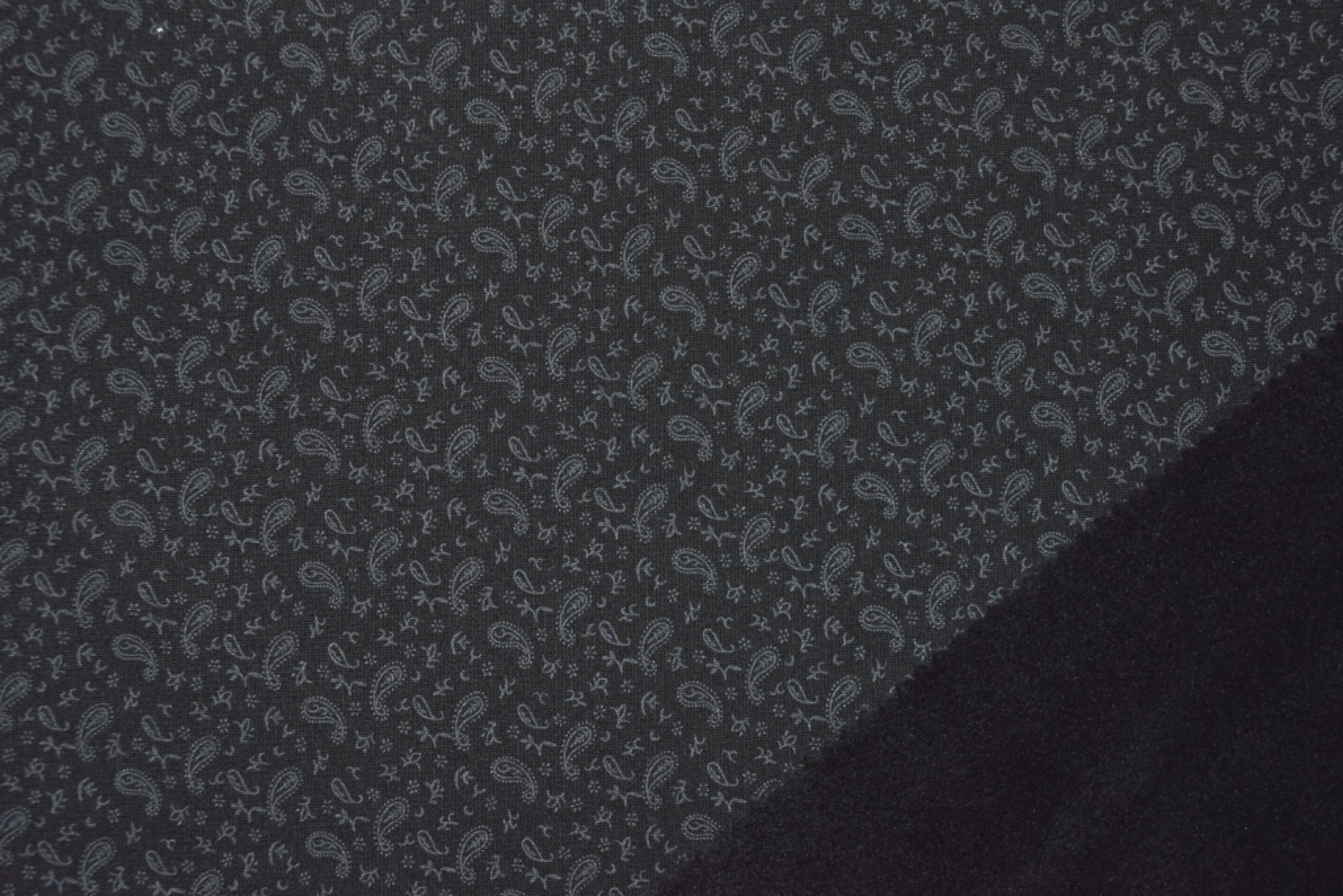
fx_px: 1399
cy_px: 448
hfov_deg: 51.3
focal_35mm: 38
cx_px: 672
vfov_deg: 35.5
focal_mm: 25
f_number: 8
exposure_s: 1/200
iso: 400
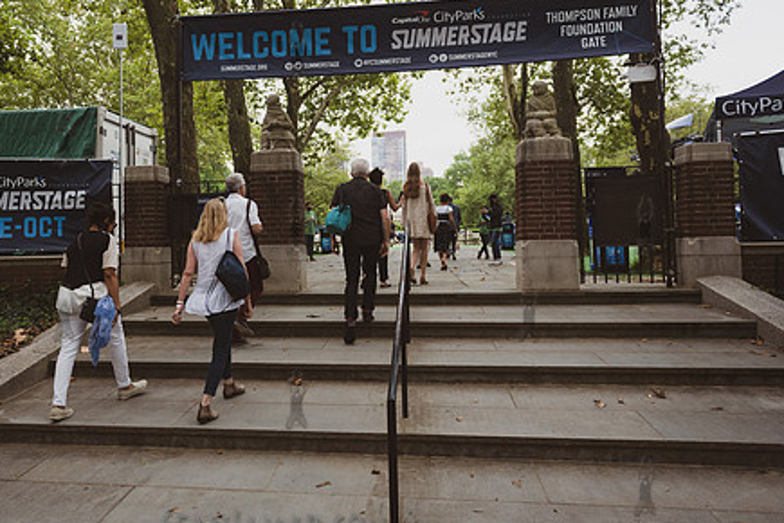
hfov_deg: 58.0
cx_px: 296
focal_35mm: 32
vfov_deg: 41.0
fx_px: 697
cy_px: 223
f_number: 3.2
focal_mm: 24
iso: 400
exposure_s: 1/1600
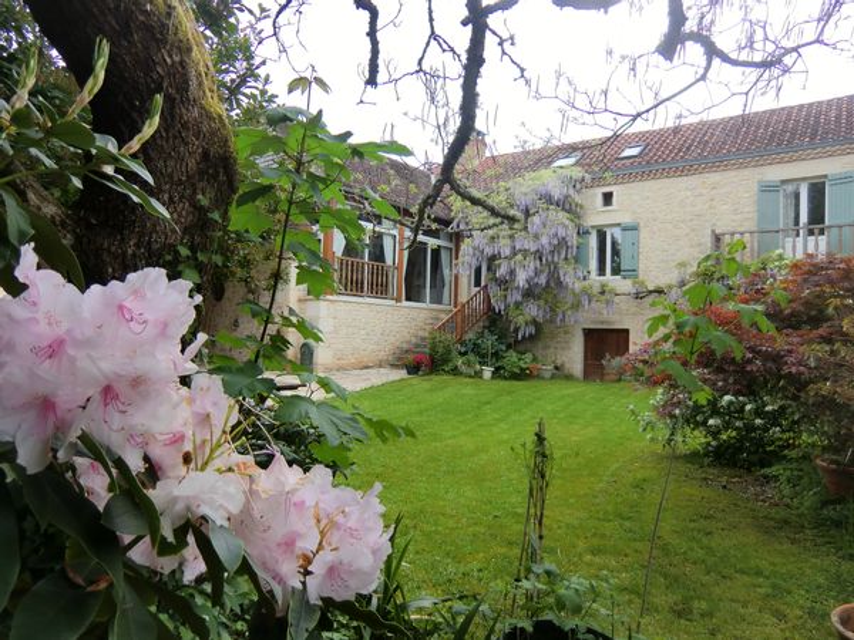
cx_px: 427
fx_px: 592
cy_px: 320
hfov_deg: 71.6
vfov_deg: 56.8
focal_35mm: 24
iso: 64
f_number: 3.2
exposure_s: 1/125
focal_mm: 4.3
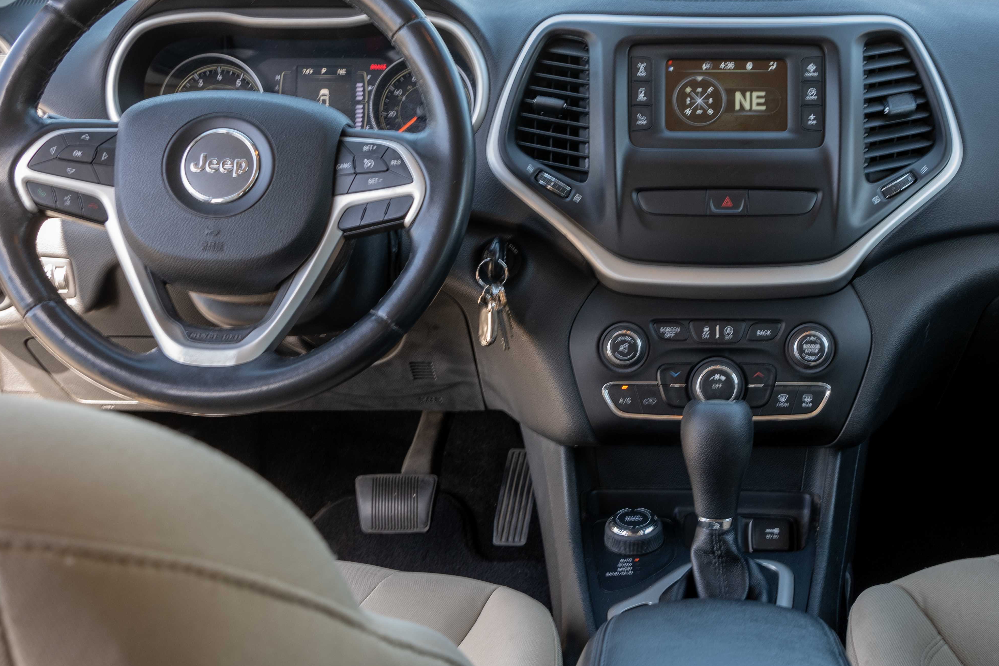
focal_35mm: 51
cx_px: 652
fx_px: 1415
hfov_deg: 38.5
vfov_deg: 26.4
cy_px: 400
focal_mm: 24
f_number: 6.3
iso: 200
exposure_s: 1/20
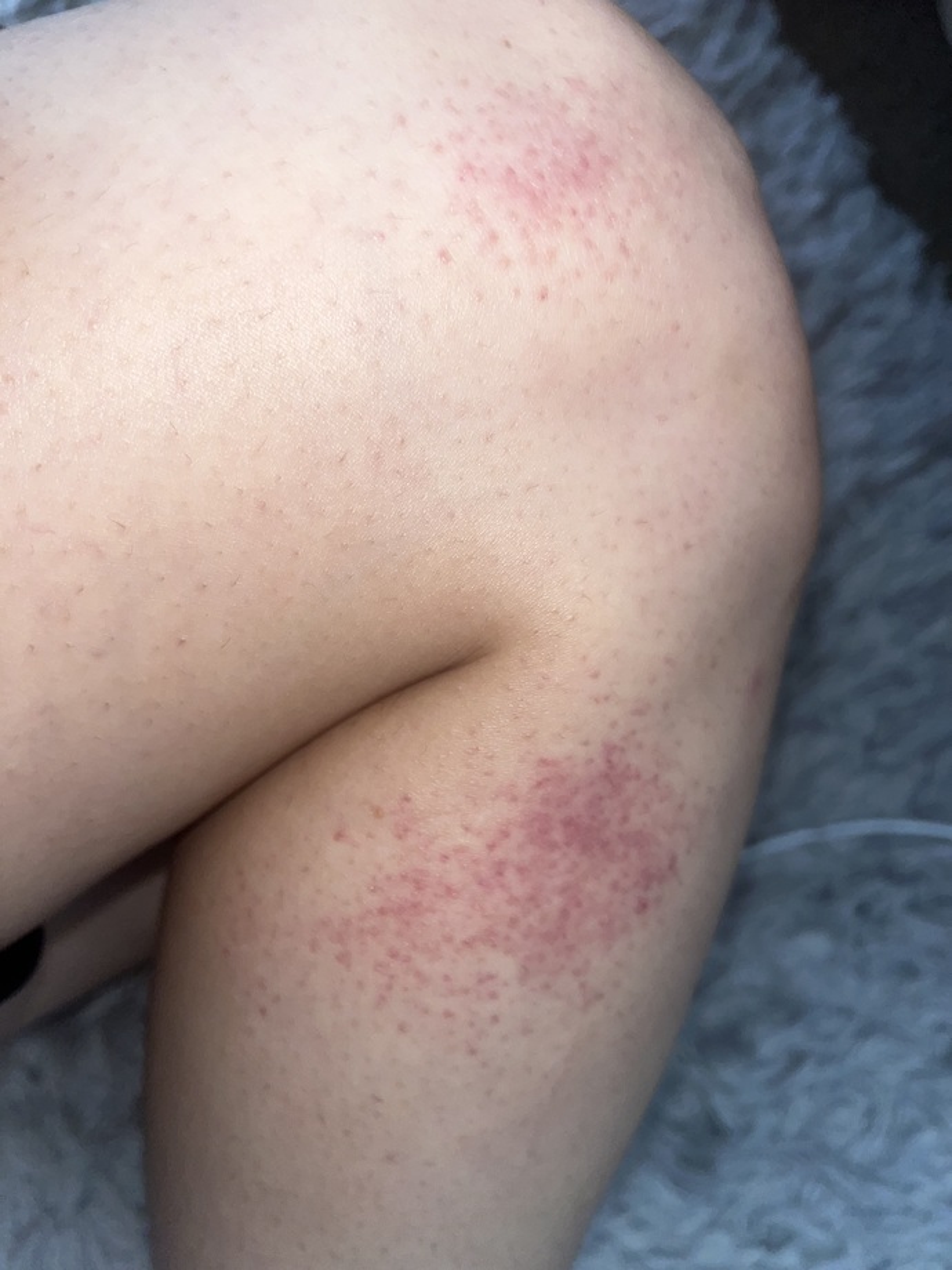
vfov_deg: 67.3
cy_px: 635
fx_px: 953
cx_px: 476
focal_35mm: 26
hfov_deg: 53.1
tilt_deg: -81.5
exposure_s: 1/4
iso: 32
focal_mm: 5.1
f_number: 1.6
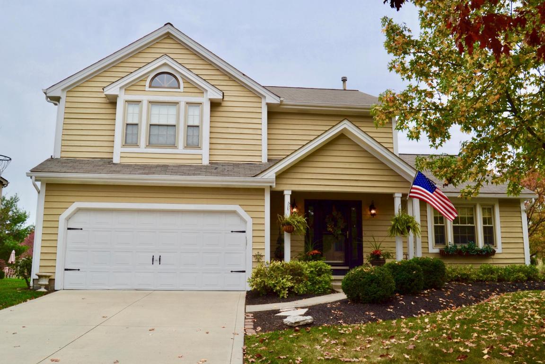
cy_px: 182
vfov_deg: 43.6
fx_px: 454
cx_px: 272
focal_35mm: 30
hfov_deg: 61.9
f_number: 6.3
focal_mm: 20
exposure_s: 1/160
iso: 100
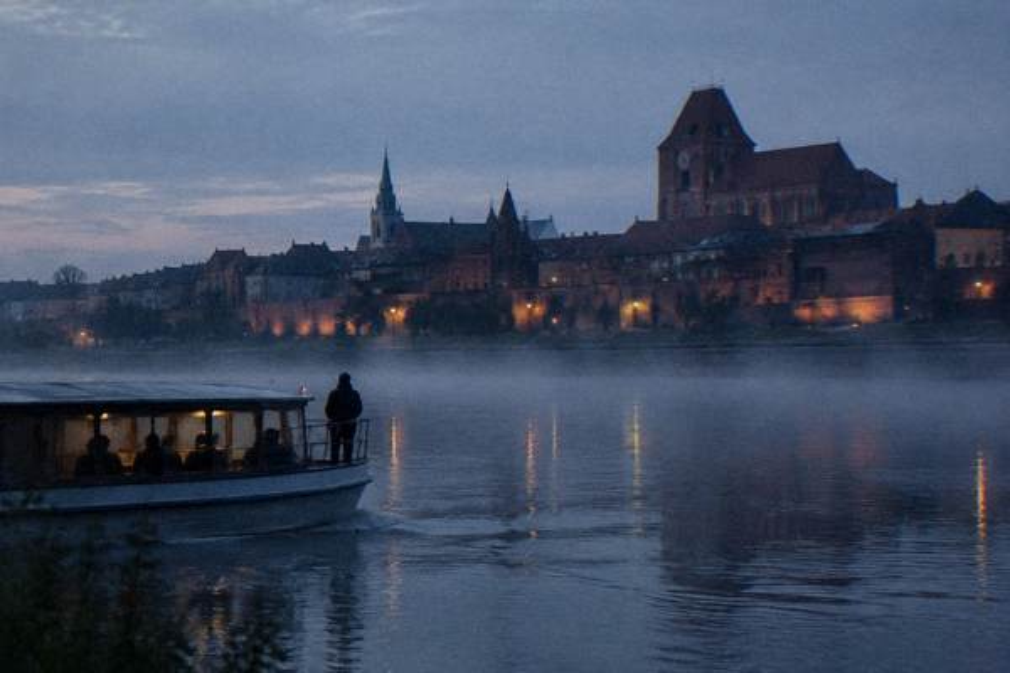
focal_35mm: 105
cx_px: 505
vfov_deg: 13.0
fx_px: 2946
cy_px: 336
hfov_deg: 19.5
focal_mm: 105
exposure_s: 1/80
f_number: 11
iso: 320
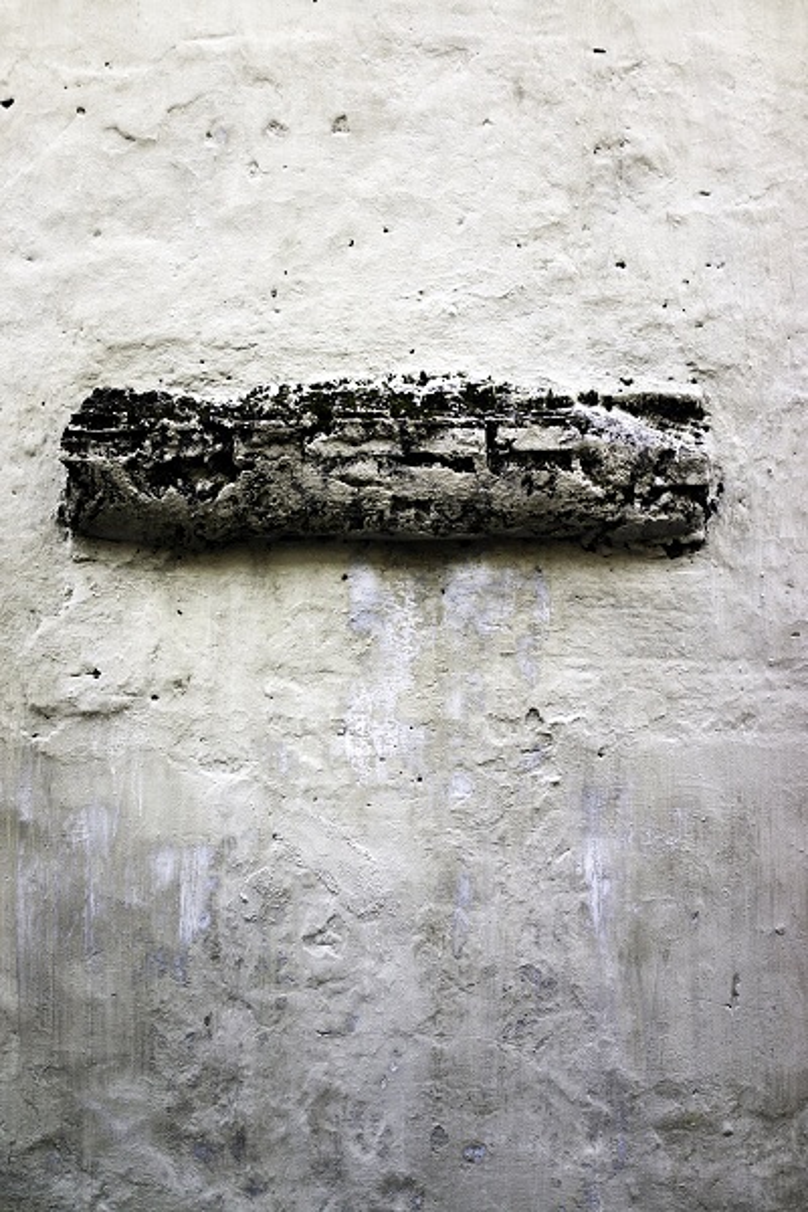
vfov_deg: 54.4
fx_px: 1178
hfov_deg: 37.9
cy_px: 606
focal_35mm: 35
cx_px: 404
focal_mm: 35
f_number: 2
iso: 100
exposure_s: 1/100
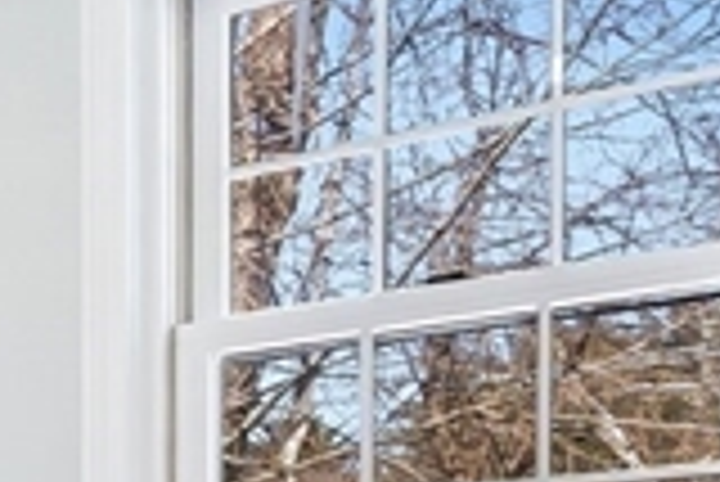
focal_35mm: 96
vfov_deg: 13.1
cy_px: 813
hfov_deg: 14.8
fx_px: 1922
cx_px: -927
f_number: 10
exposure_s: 1/3
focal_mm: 10
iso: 100
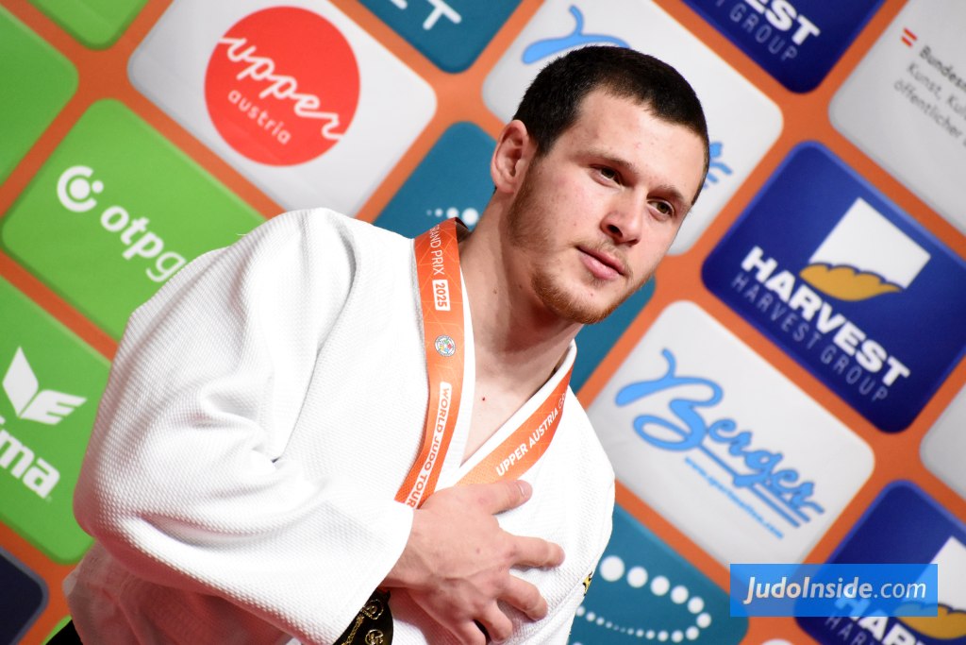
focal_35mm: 345
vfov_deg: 4.0
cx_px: 483
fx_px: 9258
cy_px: 322
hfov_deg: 6.0
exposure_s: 1/400
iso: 3200
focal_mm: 230
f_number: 7.1
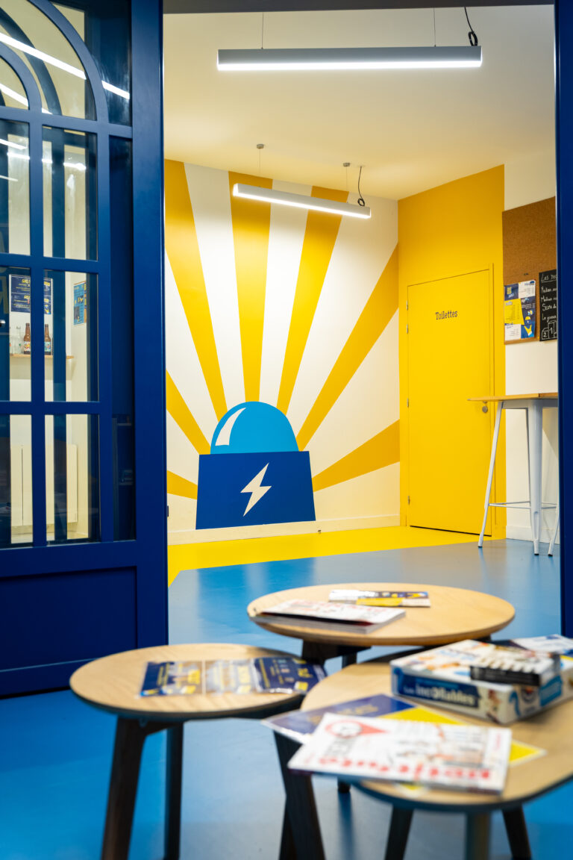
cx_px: 286
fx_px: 869
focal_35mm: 36
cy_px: 430
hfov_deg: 36.5
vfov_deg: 52.6
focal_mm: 36.4
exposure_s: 1/30
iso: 800
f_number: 4
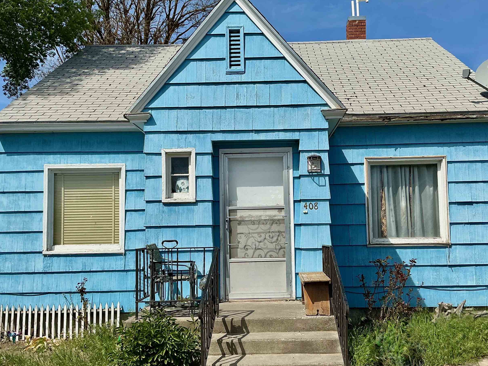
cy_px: 200
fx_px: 522
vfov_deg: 38.6
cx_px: 262
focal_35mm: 37
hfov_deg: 50.1
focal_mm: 3
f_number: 1.8
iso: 25
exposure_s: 1/2667
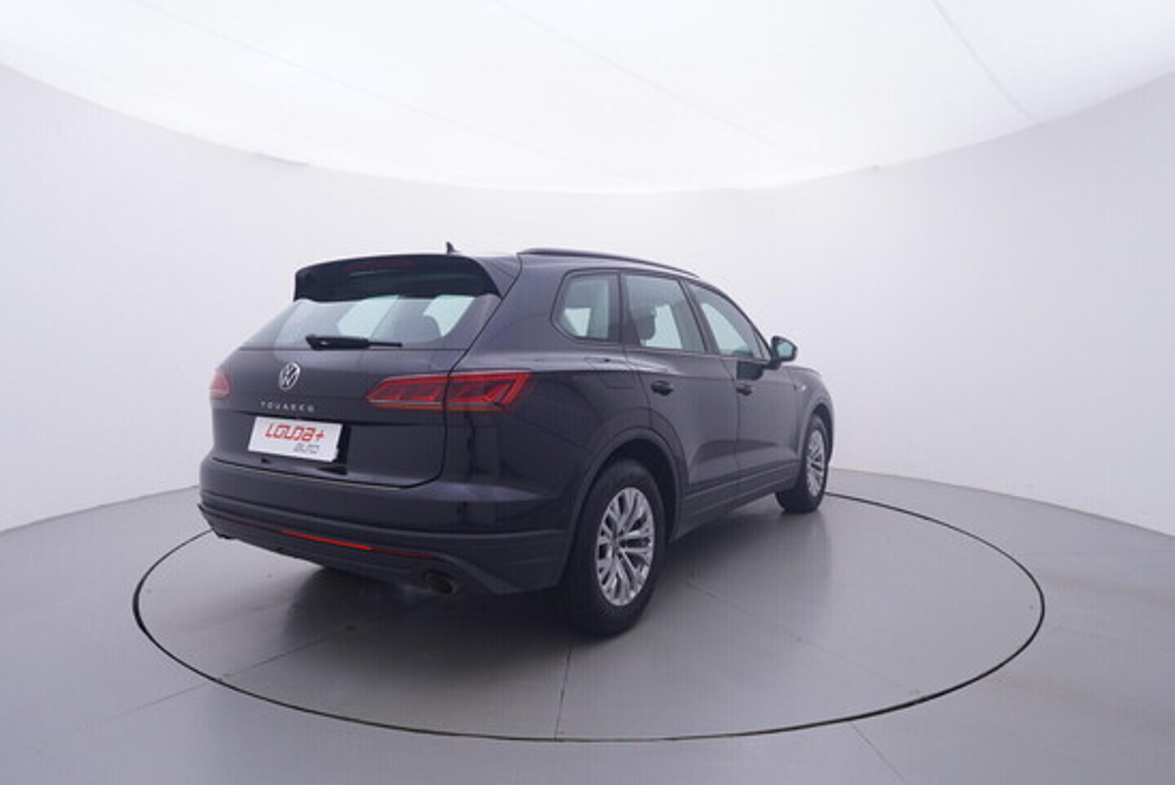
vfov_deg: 56.2
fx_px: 735
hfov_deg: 77.3
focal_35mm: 22
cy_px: 392
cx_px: 588
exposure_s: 1/80
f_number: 5
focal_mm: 15
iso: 200
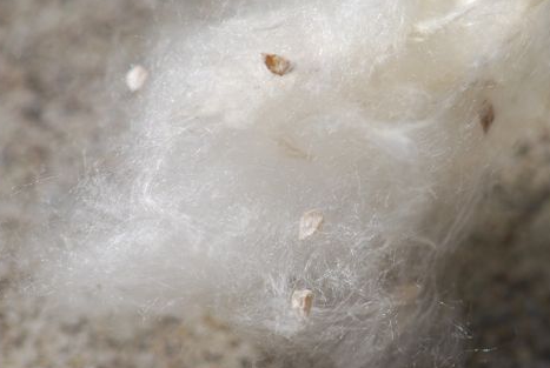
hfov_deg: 9.5
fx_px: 3300
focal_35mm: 216
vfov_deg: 6.4
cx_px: 323
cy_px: 210
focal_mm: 105
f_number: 8
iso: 100
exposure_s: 1/320
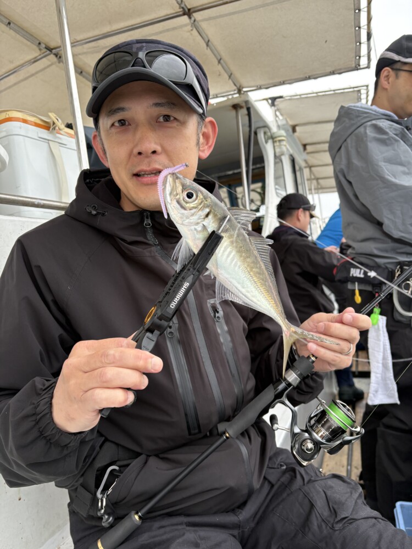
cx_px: 206
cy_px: 274
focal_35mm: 26
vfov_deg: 67.3
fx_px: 413
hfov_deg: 53.1
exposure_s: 1/122
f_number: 1.6
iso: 100
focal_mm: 5.96
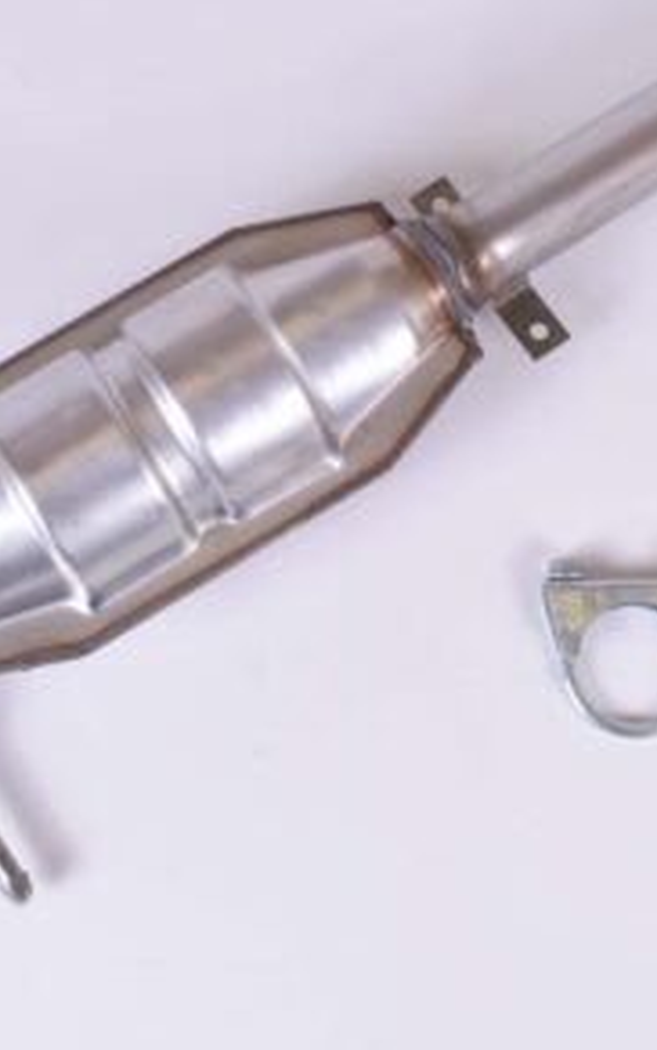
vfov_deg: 32.3
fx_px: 1804
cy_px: 404
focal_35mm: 63
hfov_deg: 20.6
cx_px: 383
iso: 400
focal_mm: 20
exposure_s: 1/80
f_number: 16
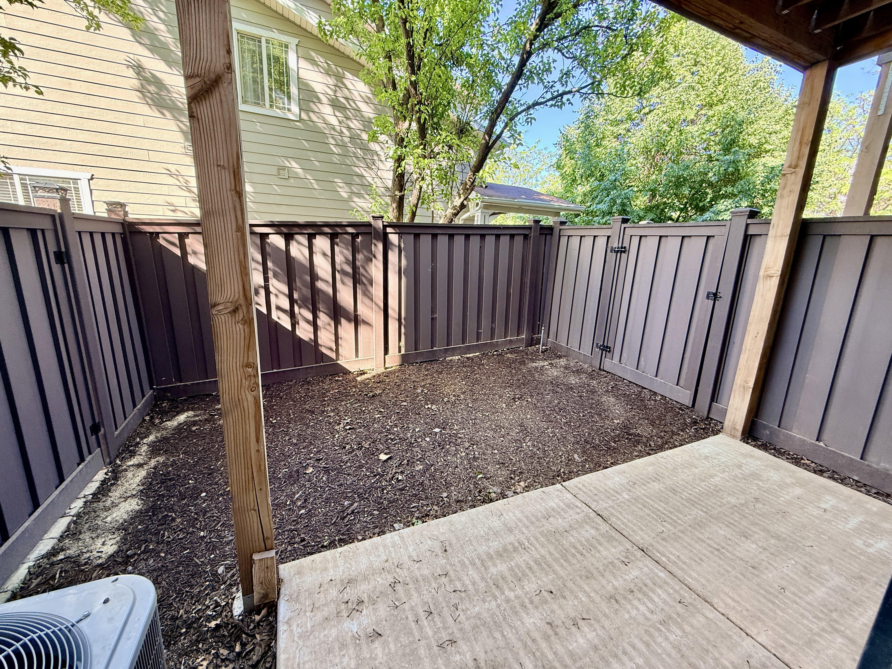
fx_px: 361
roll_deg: -2.0
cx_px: 446
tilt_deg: -12.5
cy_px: 334
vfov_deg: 85.7
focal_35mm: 14
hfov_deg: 102.1
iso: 160
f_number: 2.2
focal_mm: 2.22
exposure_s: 1/99
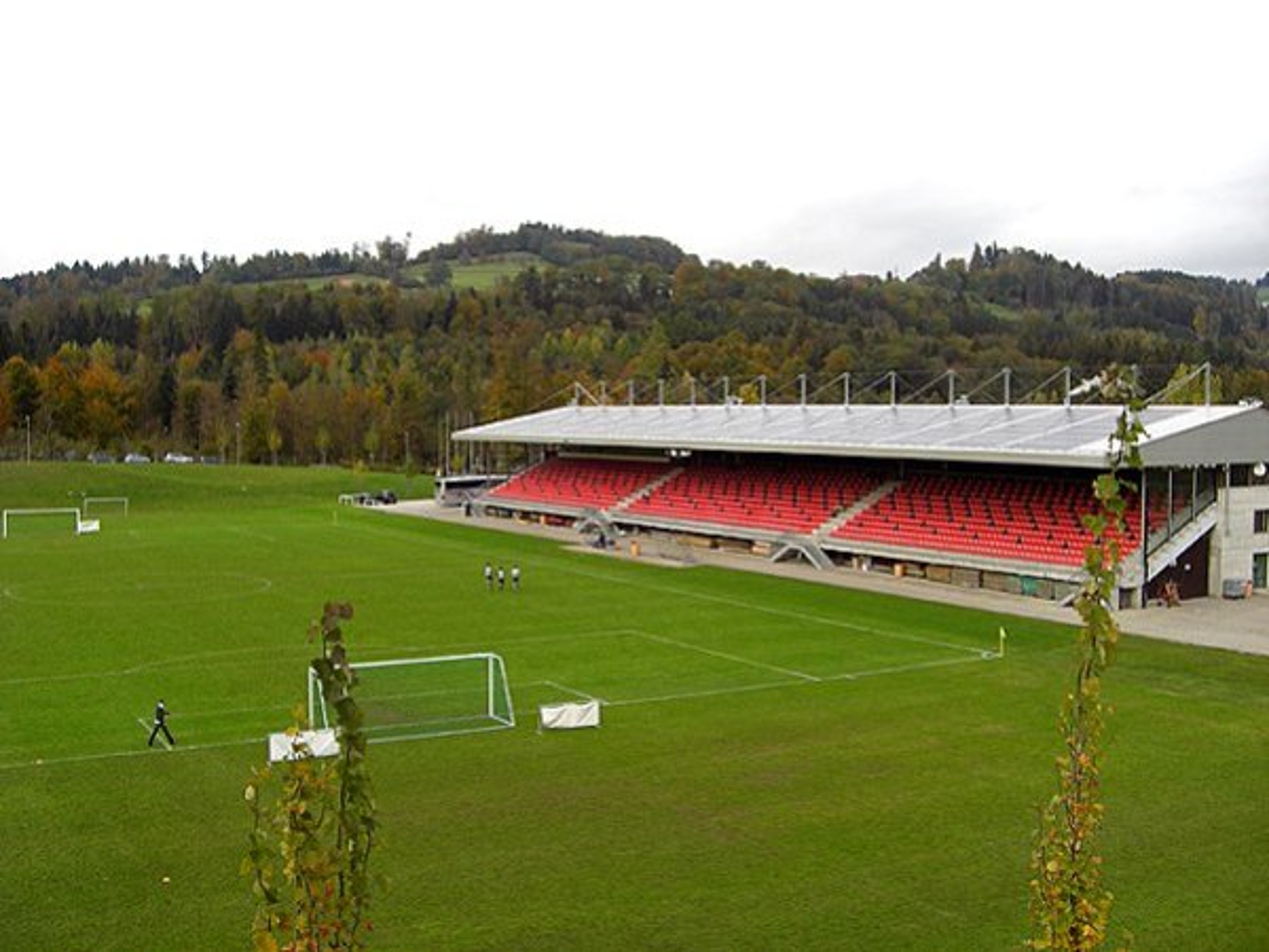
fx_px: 1393
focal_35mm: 38
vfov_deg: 37.7
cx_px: 634
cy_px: 476
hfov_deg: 49.0
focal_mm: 6.2
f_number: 2.7
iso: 64
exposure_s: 1/500
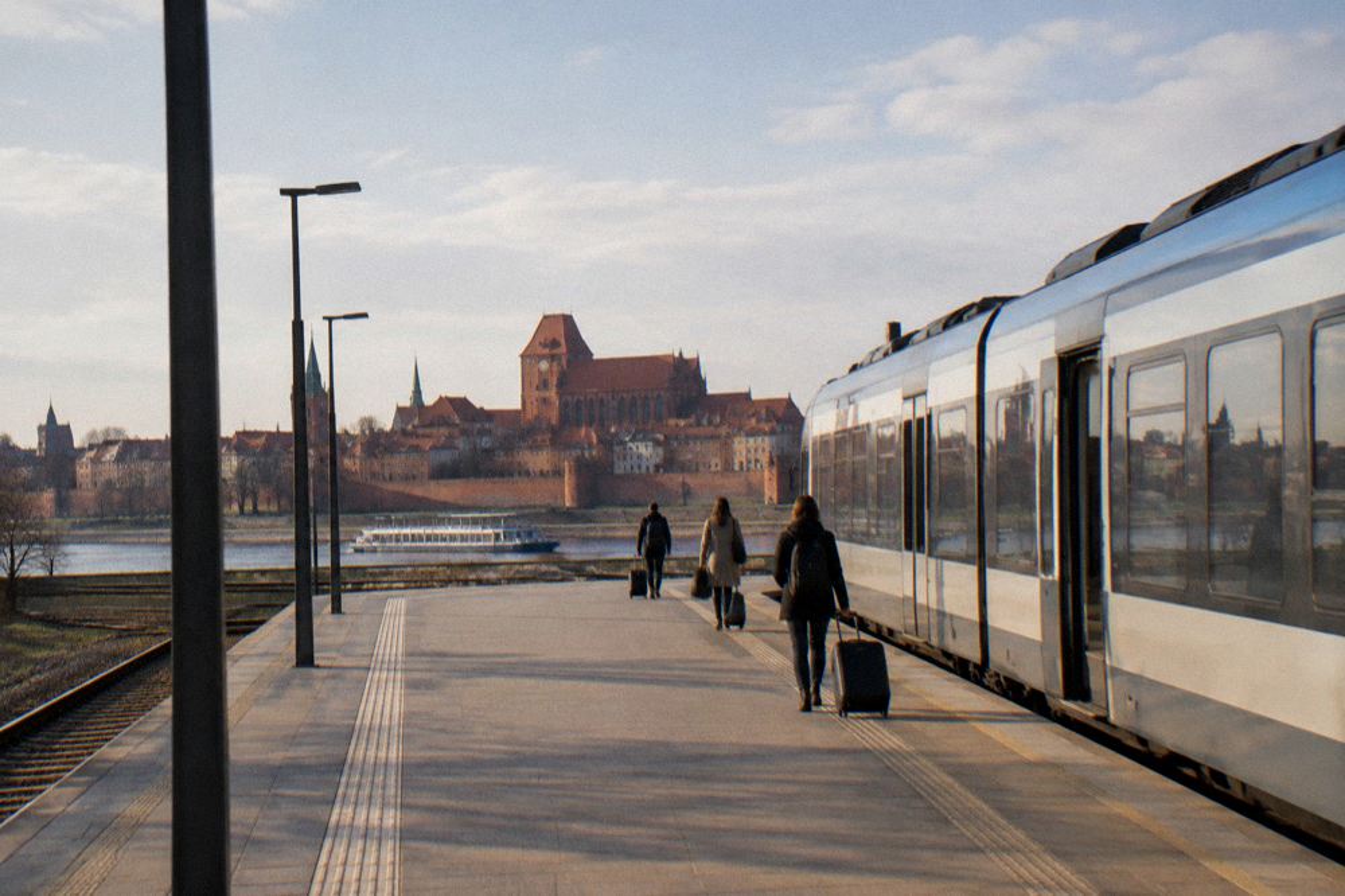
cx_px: 672
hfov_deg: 48.5
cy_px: 448
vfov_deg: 33.4
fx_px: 1494
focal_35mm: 40
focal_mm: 40
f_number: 4.5
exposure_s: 1/1600
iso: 200
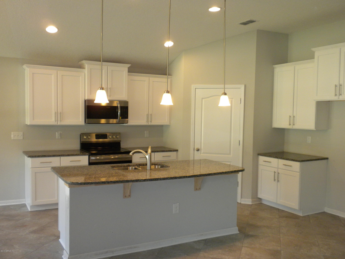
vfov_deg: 38.7
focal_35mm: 37
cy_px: 130
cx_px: 172
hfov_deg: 50.1
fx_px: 369
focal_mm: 6.6
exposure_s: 1/67.3
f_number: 3.5
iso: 231
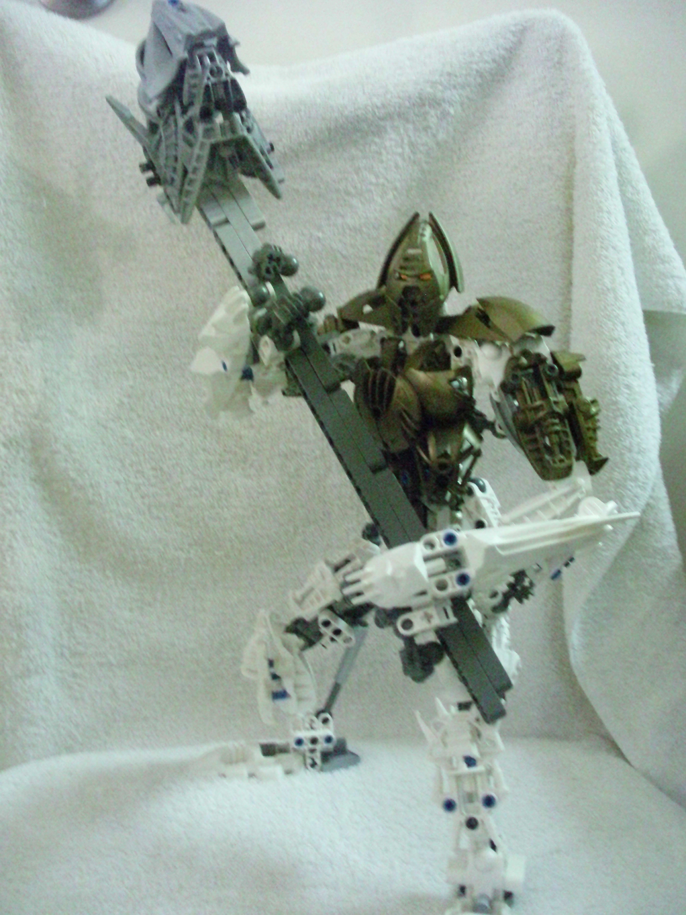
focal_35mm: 38
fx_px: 1004
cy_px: 458
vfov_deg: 49.0
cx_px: 343
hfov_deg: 37.7
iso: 1600
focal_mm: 6.3
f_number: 3.1
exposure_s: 1/23
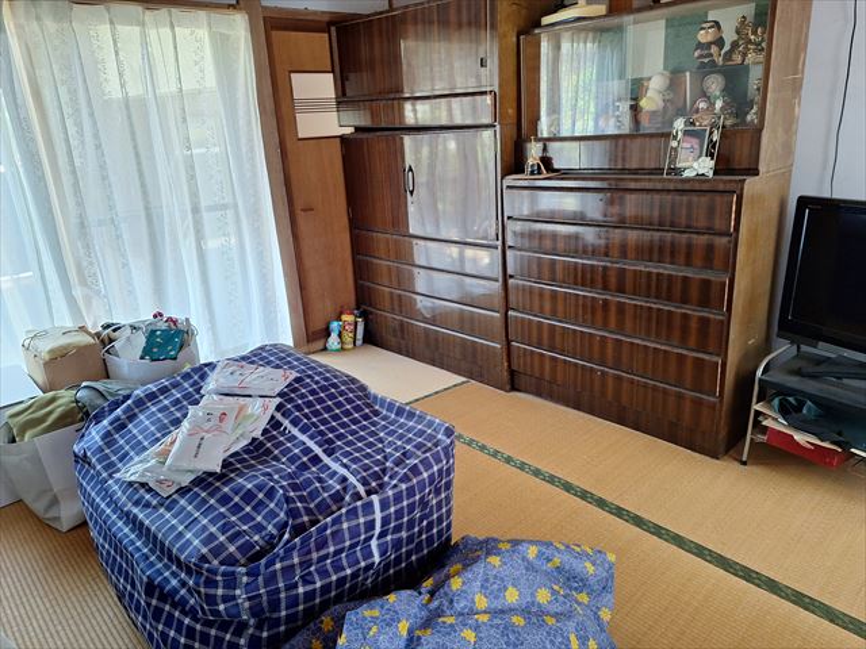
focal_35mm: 23
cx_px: 433
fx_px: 575
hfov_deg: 73.9
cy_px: 324
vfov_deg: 58.9
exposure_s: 1/50
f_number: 1.8
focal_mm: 5.54
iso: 160
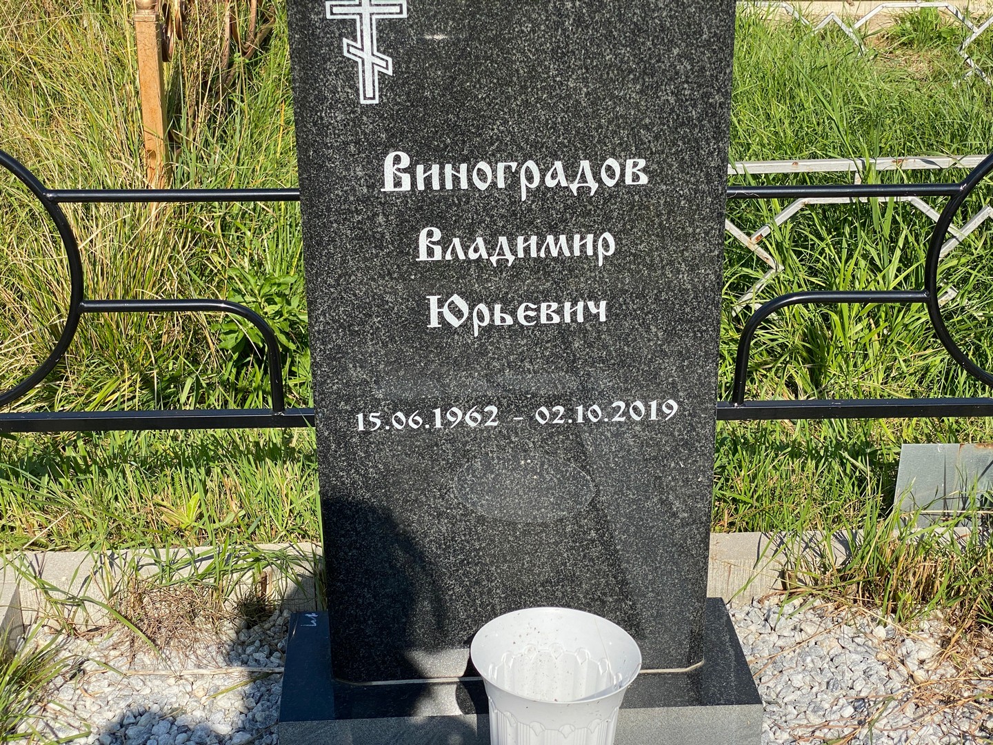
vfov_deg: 28.0
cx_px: 496
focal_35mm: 52
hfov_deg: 36.8
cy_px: 372
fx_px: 1492
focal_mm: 6
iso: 20
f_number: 2
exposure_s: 1/1370
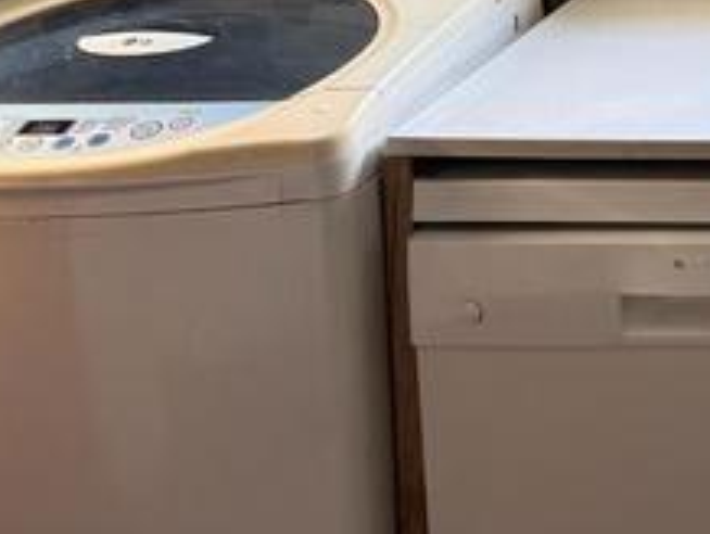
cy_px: -335
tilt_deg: -6.3
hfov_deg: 18.3
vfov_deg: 15.2
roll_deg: +0.0
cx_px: 1221
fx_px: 1807
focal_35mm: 88
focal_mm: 6.76
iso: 50
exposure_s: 1/130
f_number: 1.78
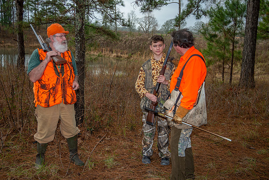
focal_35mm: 42
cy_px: 91
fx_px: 314
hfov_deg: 46.4
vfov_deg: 31.9
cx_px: 130
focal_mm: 40
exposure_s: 1/200
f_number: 7.1
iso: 250
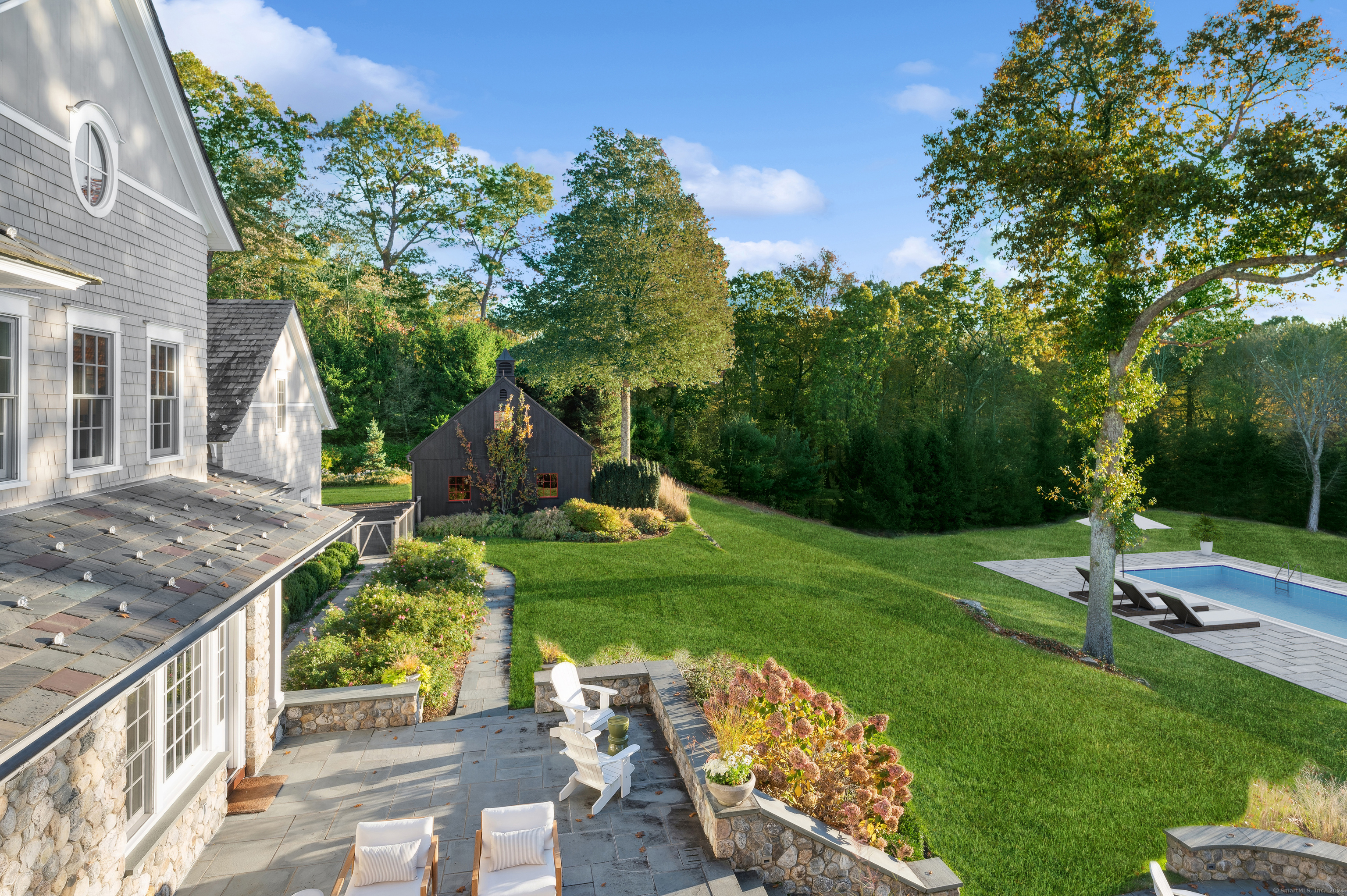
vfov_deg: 65.9
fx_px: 692
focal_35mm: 18
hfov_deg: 88.5
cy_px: 448
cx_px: 674
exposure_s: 1/50
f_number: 11
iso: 200
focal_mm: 18.5
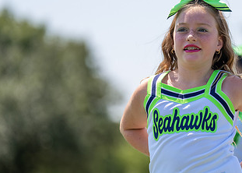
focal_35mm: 323
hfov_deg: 6.2
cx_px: 191
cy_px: 89
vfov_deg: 4.5
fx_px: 2219
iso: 100
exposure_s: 1/1600
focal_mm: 164
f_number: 2.8
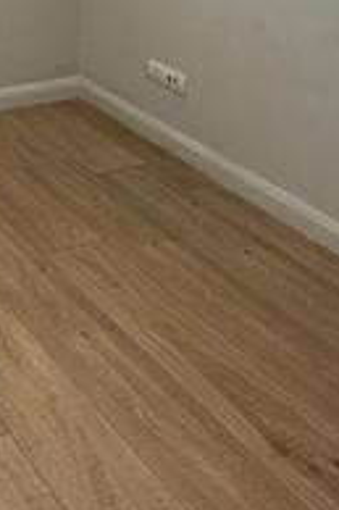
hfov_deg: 19.8
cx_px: -155
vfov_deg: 28.5
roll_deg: +1.5
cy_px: -121
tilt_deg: -6.2
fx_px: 849
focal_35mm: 60
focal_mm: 2.22
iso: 200
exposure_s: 1/50
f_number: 2.2
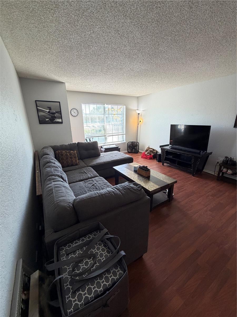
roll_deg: +1.4
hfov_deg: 85.7
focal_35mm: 14
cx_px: 118
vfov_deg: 102.1
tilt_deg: -17.3
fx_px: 128
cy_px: 158
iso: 250
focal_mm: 2.22
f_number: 2.2
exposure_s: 1/120
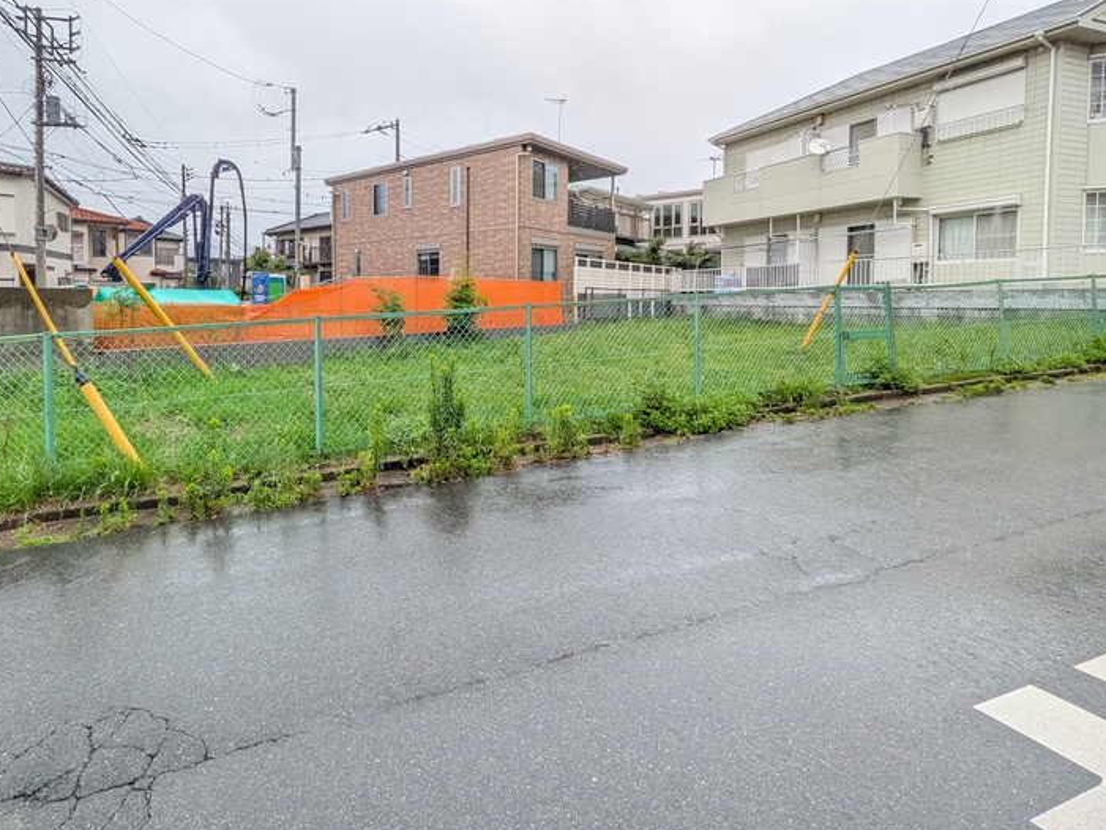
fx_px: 607
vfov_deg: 67.9
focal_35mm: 19
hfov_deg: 83.3
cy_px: 327
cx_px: 424
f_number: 2.2
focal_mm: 1.83
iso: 51
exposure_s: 1/830
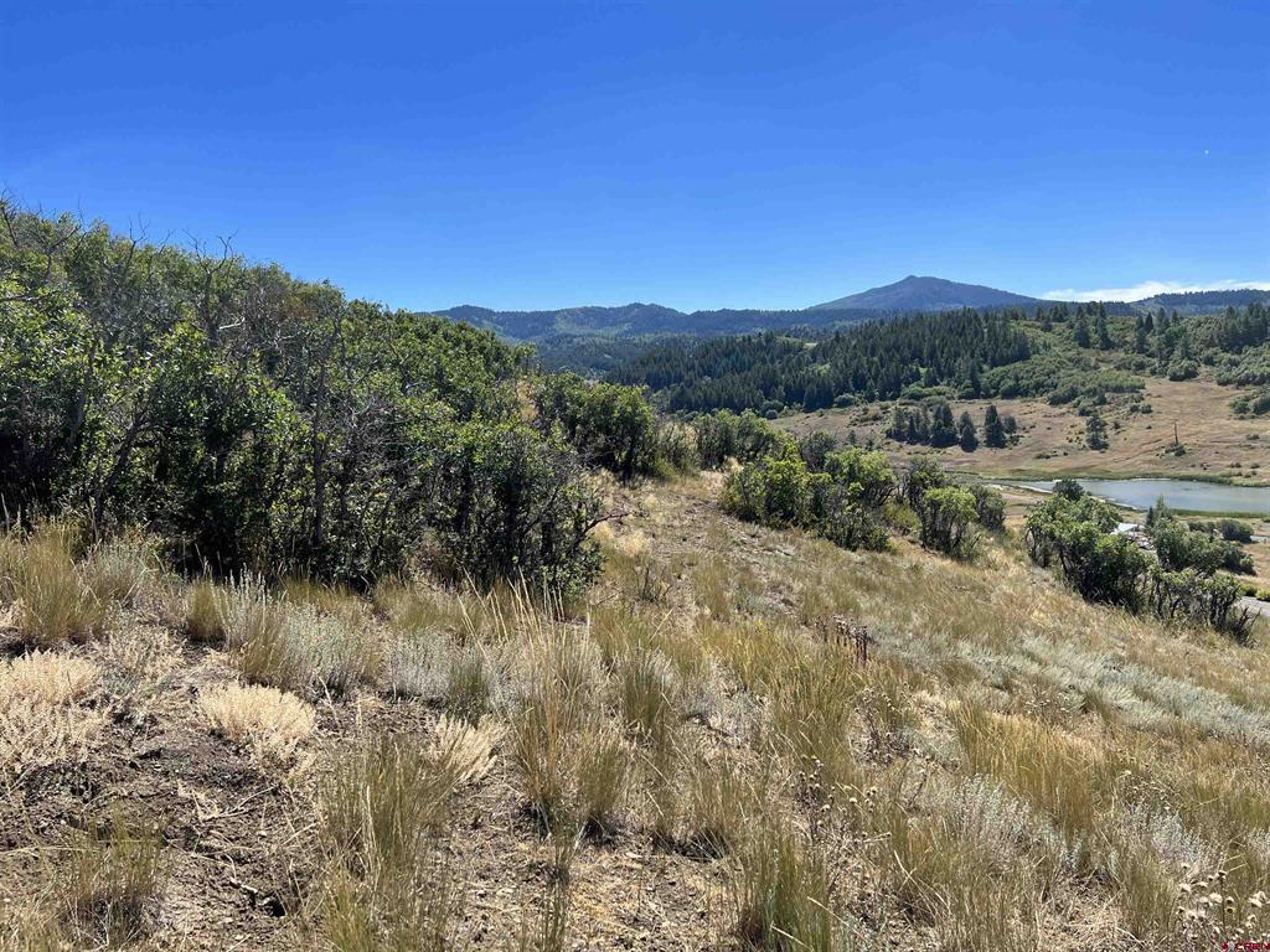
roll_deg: +2.7
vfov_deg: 53.1
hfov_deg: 67.3
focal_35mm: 26
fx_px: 954
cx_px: 635
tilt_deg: -4.0
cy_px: 476
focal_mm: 5.7
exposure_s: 1/3831
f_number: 1.5
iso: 50
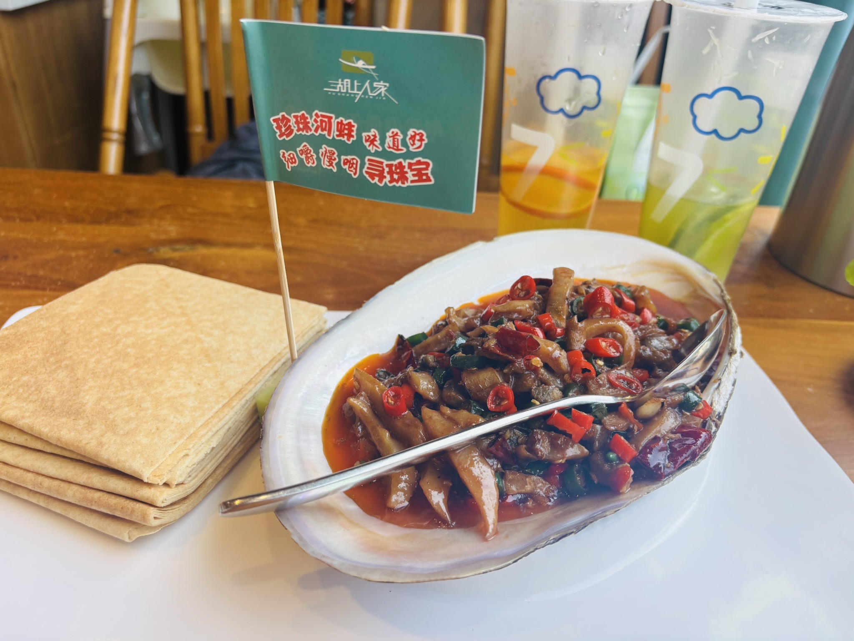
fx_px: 641
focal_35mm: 26
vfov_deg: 53.1
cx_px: 427
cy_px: 320
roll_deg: -3.6
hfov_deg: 67.3
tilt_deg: -33.9
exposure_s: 1/138
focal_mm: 5.96
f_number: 1.6
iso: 32
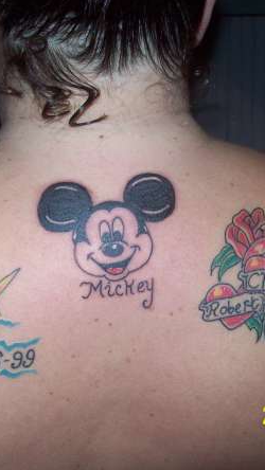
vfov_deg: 39.2
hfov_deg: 22.6
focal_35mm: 53
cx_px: 92
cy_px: 235
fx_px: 662
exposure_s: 1/64
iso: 80
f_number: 2.7
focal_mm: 6
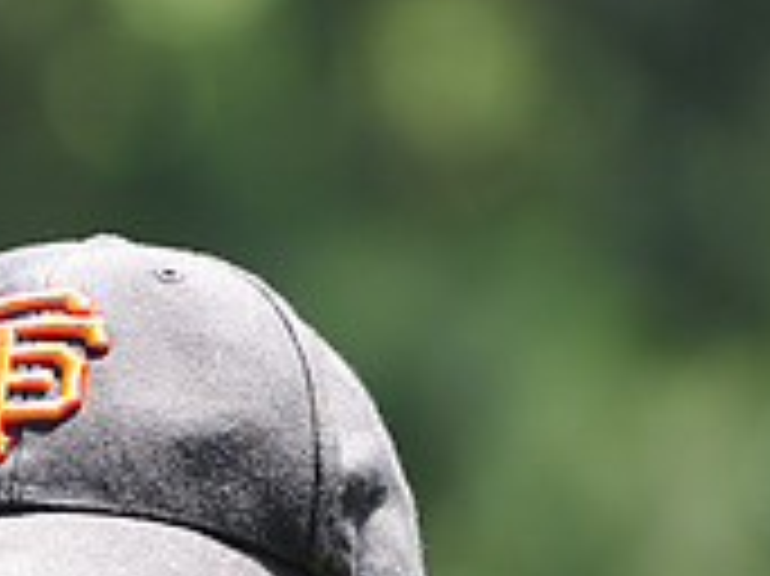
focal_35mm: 652
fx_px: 14493
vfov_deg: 2.3
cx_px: 77
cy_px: 1120
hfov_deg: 3.0
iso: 320
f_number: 5
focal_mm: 200
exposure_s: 1/500
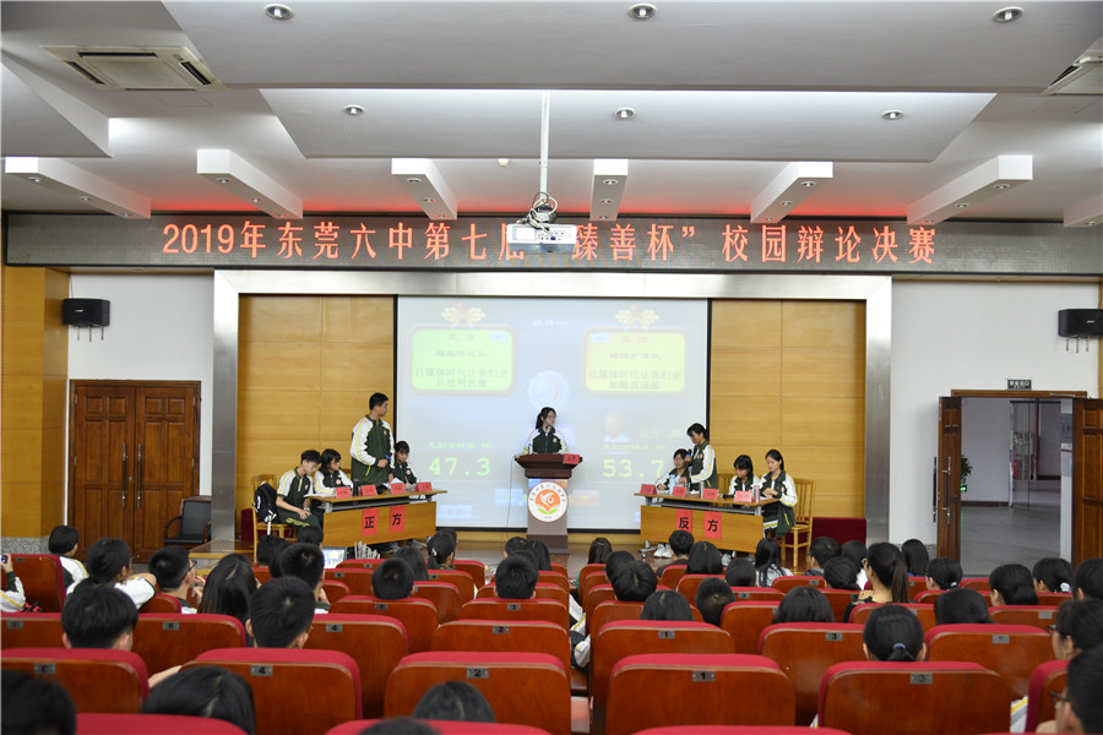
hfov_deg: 58.7
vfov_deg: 41.1
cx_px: 552
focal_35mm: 32
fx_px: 980
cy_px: 368
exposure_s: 1/50
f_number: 4.5
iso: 1250
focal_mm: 32
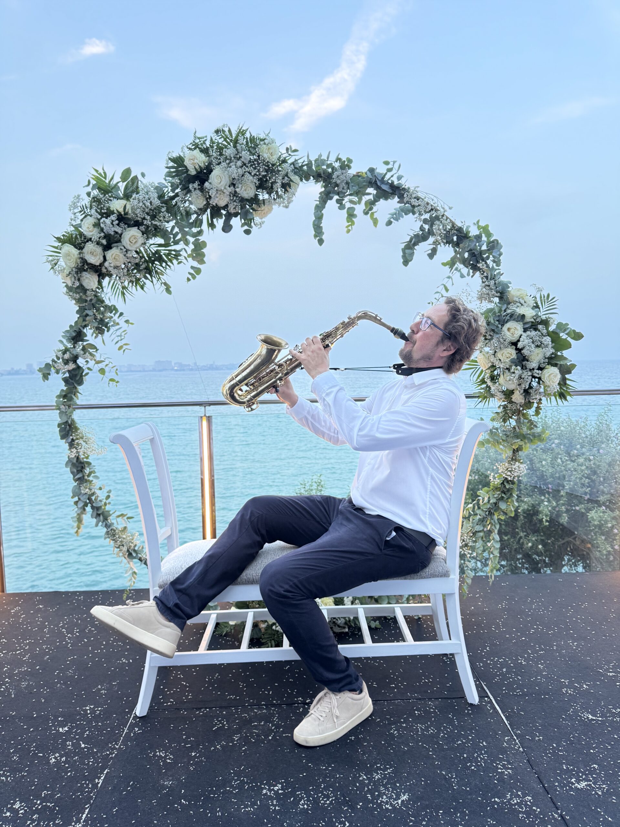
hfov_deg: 56.8
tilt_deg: -4.0
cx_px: 310
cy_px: 414
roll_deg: +1.3
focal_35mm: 24
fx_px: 573
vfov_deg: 71.6
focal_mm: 6.76
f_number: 1.78
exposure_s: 1/50
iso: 125
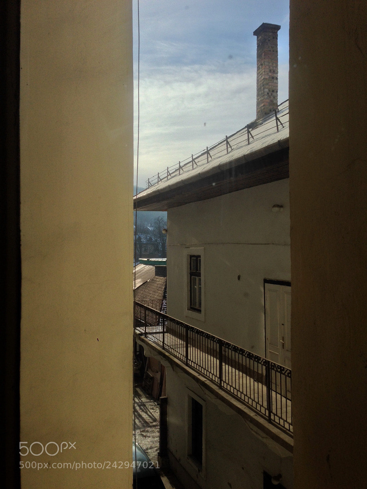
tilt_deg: +2.8
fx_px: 466
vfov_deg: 55.4
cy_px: 244
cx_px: 184
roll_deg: -0.8
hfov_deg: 42.9
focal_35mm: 33
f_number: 2.4
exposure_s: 1/1748
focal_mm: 4.12
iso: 50
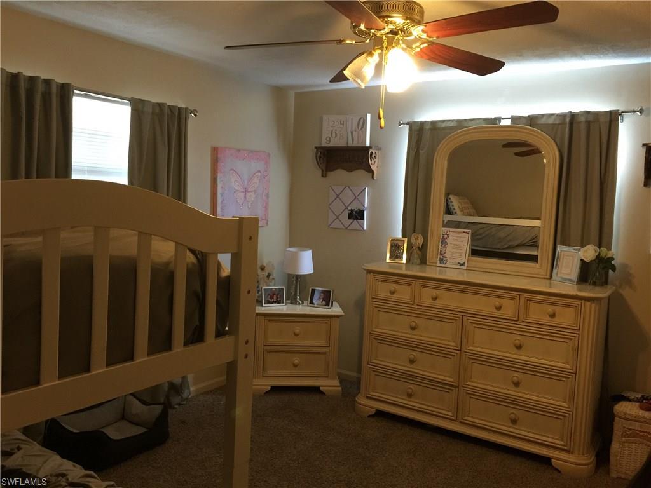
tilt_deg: -5.2
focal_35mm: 29
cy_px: 244
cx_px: 326
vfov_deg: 48.2
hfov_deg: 61.7
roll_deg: -3.0
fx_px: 545
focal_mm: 4.15
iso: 125
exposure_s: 1/8
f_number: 2.2
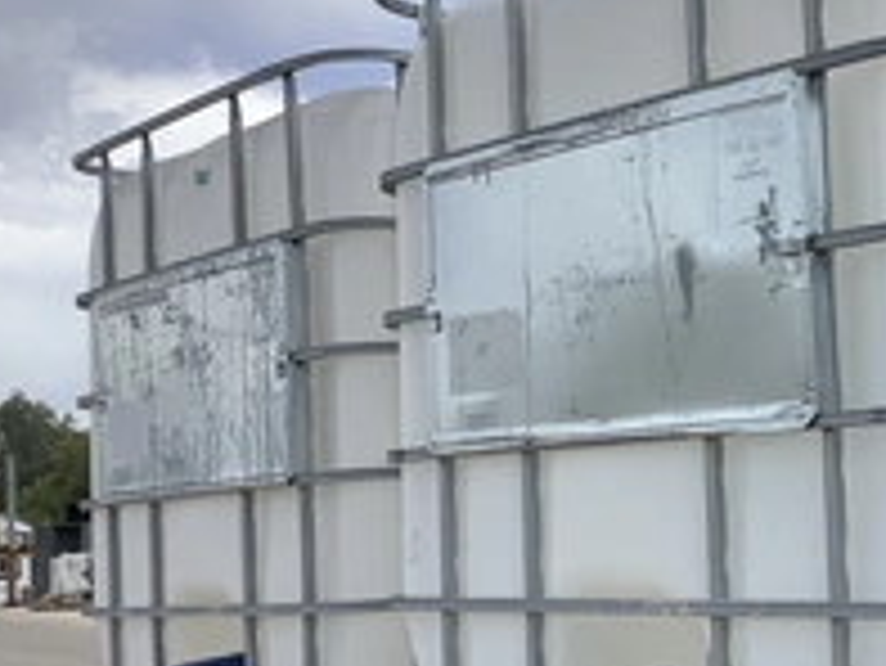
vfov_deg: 23.3
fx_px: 1613
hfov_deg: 29.5
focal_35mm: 63
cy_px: 369
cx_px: 796
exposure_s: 1/2092
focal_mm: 3.3
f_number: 2.4
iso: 25
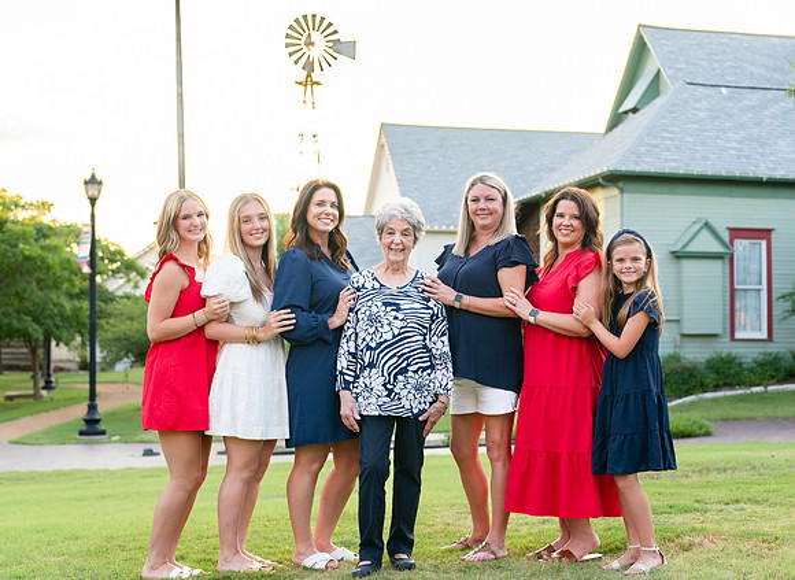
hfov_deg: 33.9
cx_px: 412
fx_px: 1302
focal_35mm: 57
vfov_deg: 25.1
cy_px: 280
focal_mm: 50
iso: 200
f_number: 2.8
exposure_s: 1/320
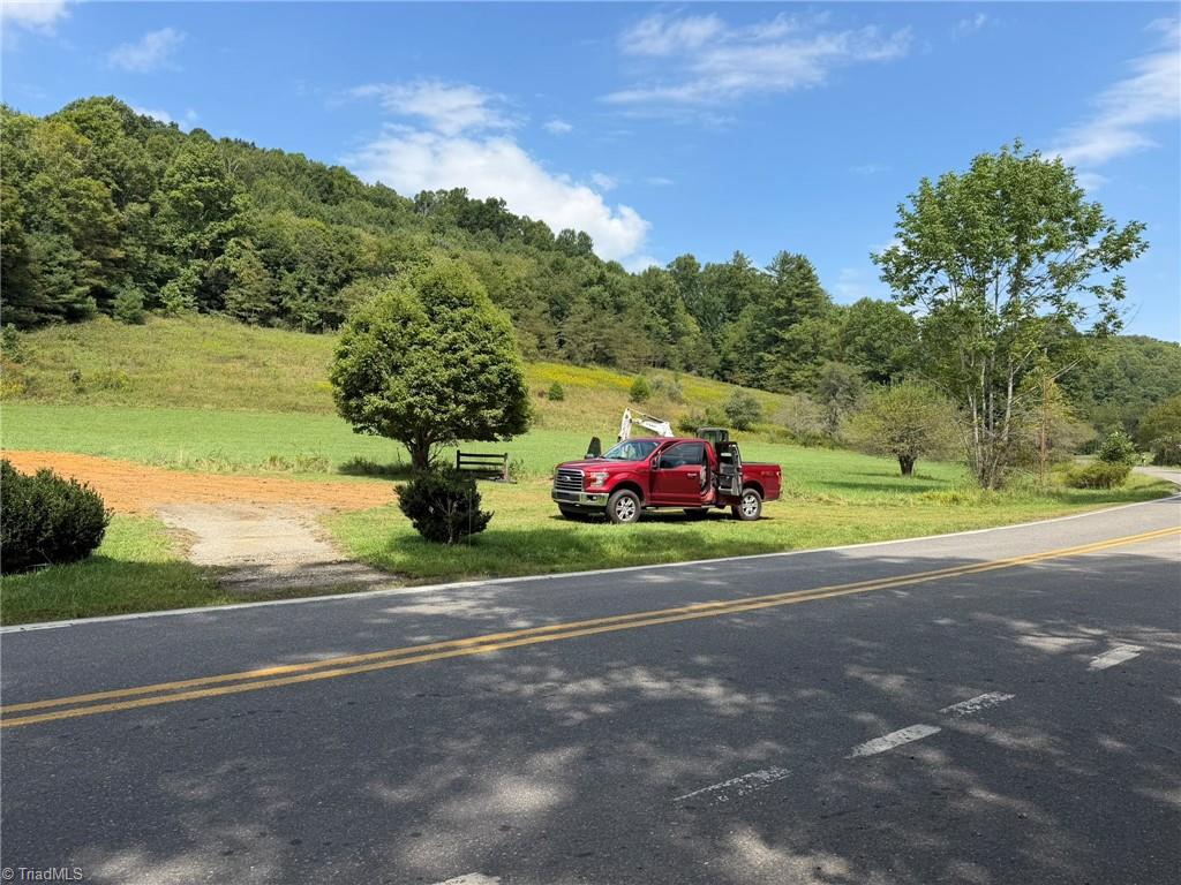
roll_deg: -1.1
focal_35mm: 24
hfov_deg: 71.6
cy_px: 442
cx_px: 590
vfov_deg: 56.8
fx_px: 819
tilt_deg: -0.3
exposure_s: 1/2801
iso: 80
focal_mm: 6.76
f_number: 1.78
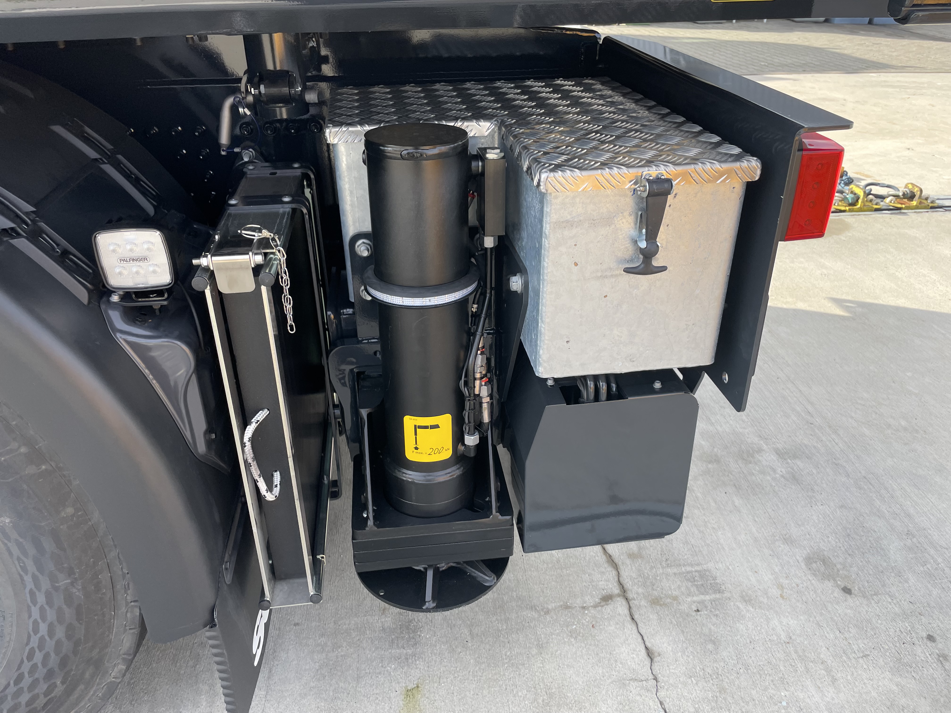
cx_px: 476
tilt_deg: -25.2
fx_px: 714
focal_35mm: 26
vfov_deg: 53.1
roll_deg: +0.6
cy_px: 356
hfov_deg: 67.3
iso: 32
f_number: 1.6
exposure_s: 1/550
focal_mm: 4.2
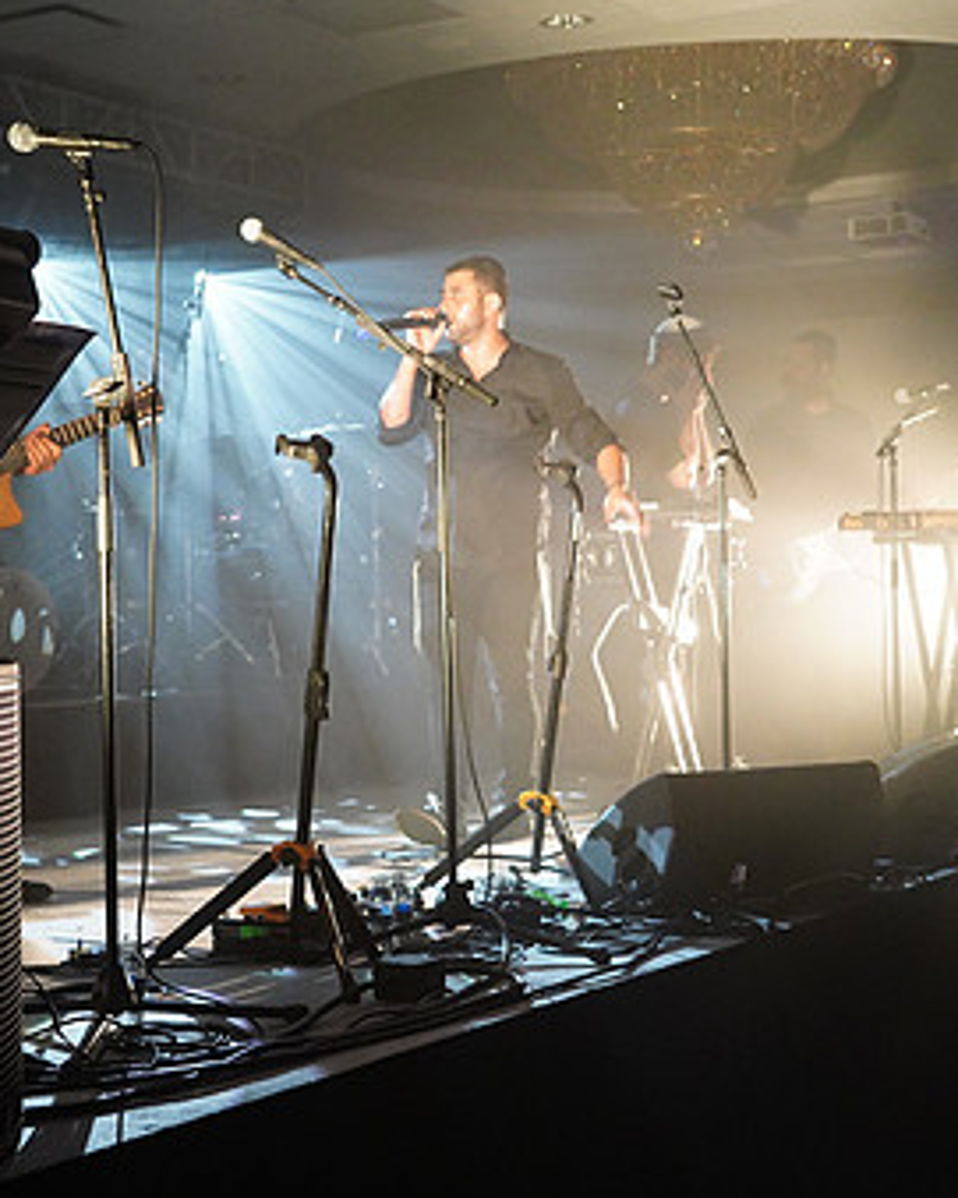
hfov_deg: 24.8
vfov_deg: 31.0
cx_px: 311
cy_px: 585
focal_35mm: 61
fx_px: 2163
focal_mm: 38
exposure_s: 1/80
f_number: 4.5
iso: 8000
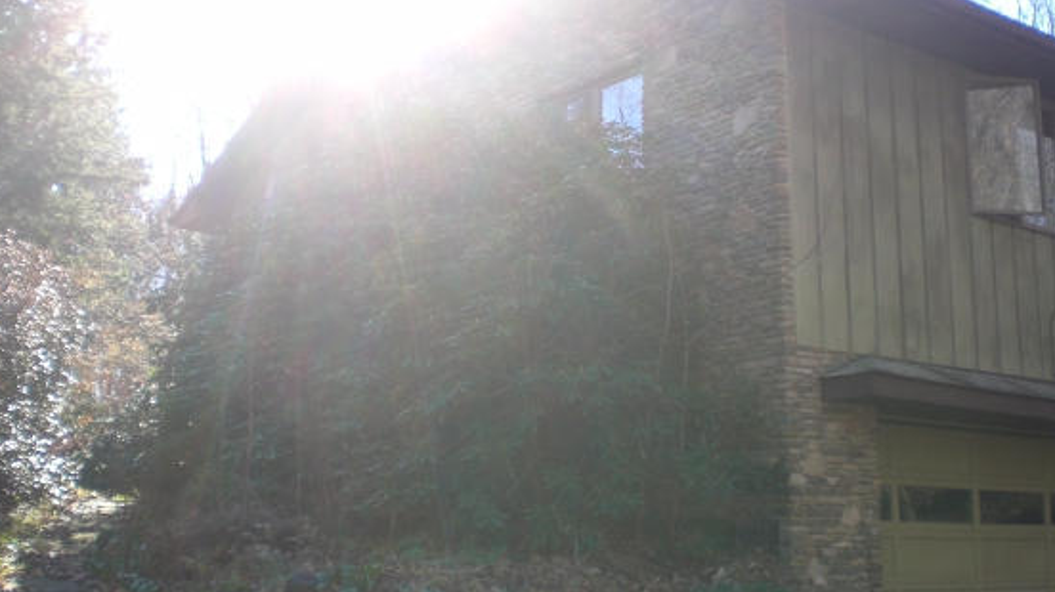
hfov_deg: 42.9
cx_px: 583
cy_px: 290
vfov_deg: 24.9
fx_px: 1342
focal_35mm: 48
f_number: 3.1
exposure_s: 1/160
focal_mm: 6.3
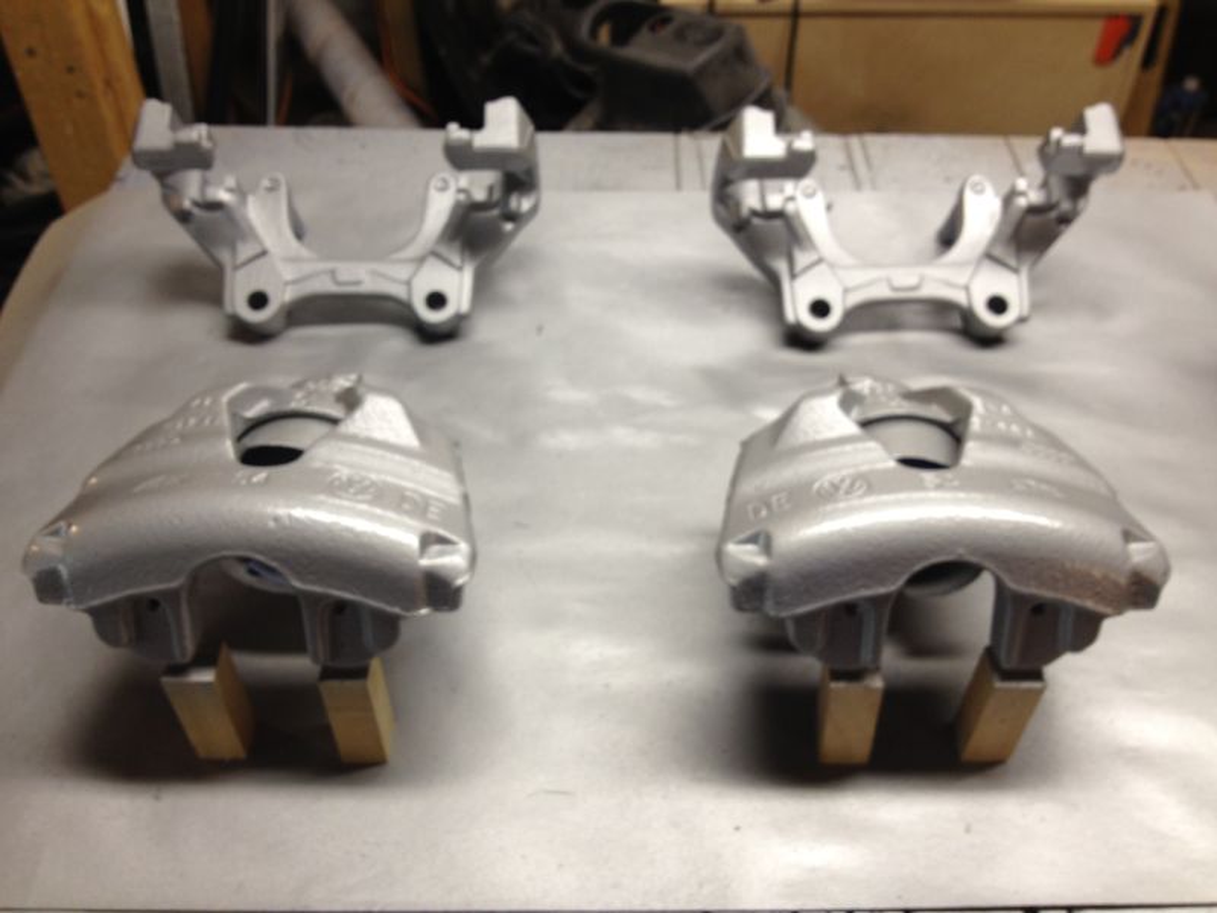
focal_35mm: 35
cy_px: 456
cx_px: 608
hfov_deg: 52.6
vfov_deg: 40.7
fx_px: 1231
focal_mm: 4.28
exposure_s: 1/20
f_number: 2.4
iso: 80
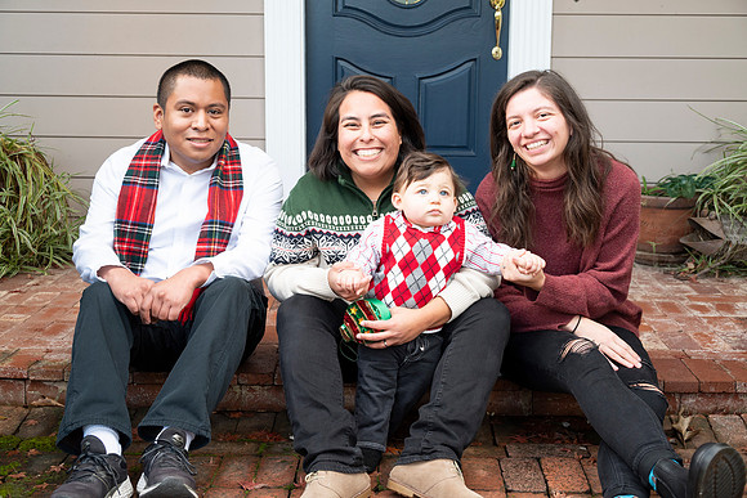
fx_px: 955
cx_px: 374
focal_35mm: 46
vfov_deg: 29.3
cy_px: 249
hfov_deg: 42.7
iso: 400
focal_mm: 46
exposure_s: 1/125
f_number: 5.3
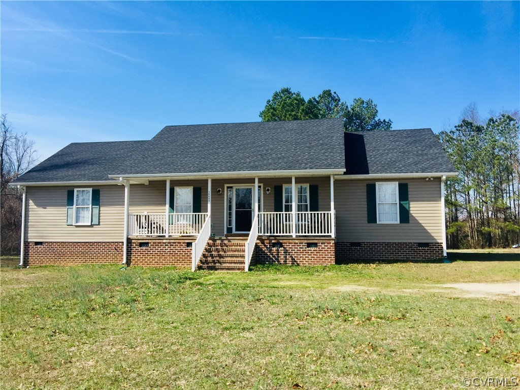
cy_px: 195
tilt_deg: +0.8
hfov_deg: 61.7
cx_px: 260
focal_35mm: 29
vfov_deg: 48.2
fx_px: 436
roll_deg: -0.3
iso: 32
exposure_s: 1/1276
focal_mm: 4.15
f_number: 2.2
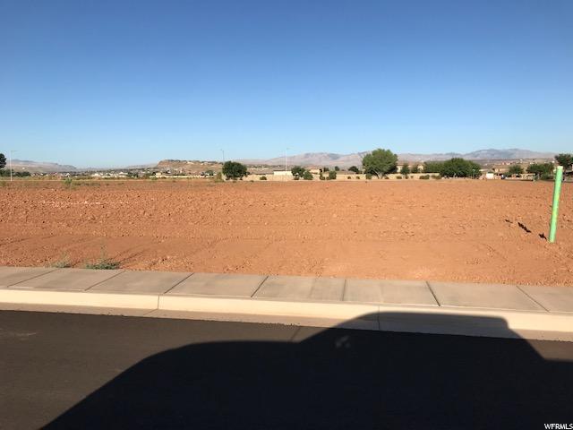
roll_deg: +0.6
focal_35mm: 28
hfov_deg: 63.4
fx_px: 463
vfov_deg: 49.7
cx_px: 286
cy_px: 215
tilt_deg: -6.3
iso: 20
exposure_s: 1/3096
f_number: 1.8
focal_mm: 3.99
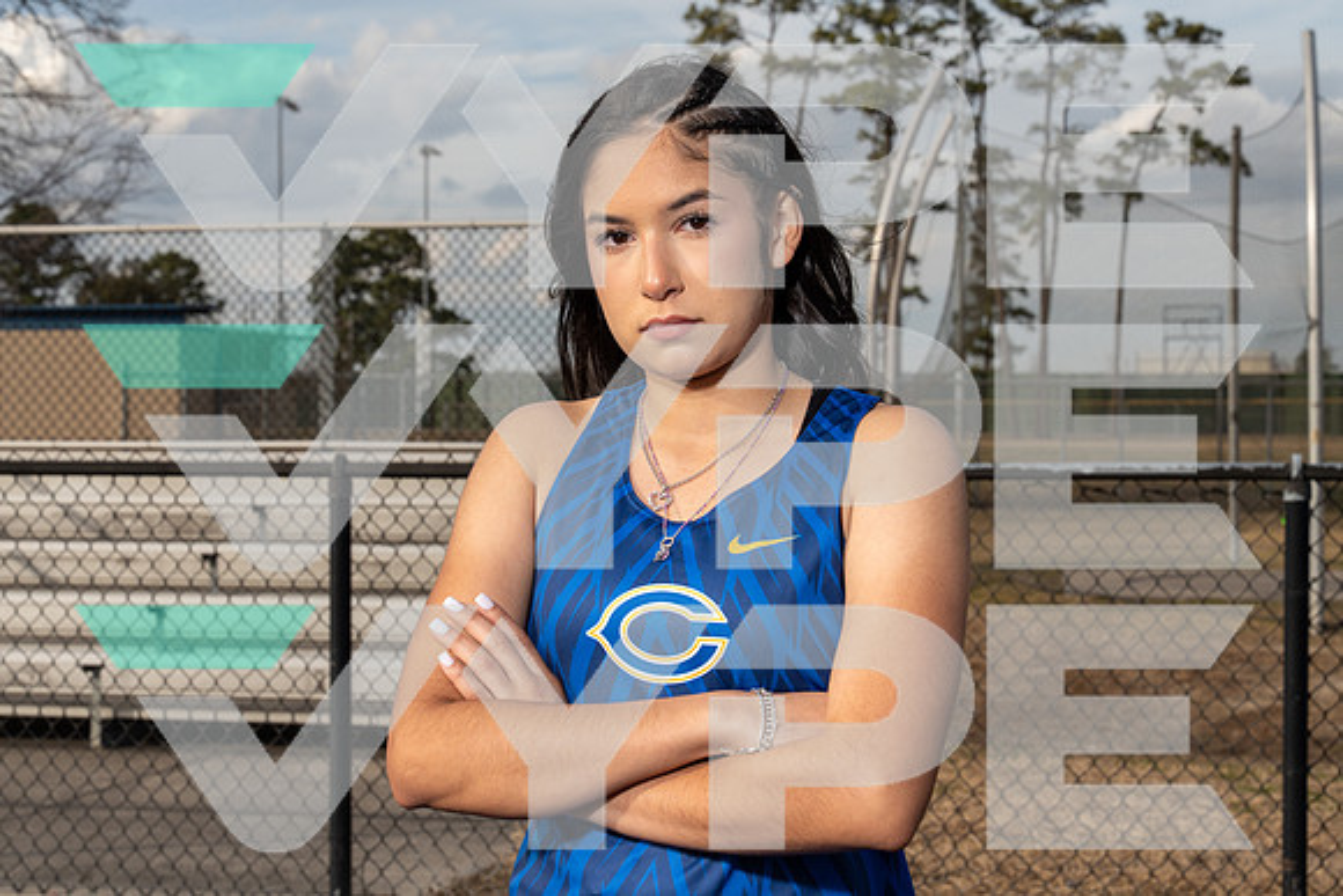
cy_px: 448
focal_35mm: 70
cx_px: 672
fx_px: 2612
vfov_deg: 19.5
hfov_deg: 28.8
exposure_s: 1/250
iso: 160
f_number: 11
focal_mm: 70
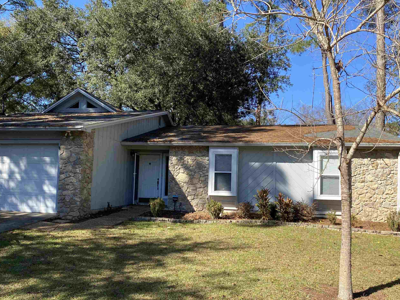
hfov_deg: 56.8
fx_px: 370
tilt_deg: +2.9
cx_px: 193
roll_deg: -1.6
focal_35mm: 32
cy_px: 164
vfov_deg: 44.1
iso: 32
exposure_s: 1/1182
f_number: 1.8
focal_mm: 4.25
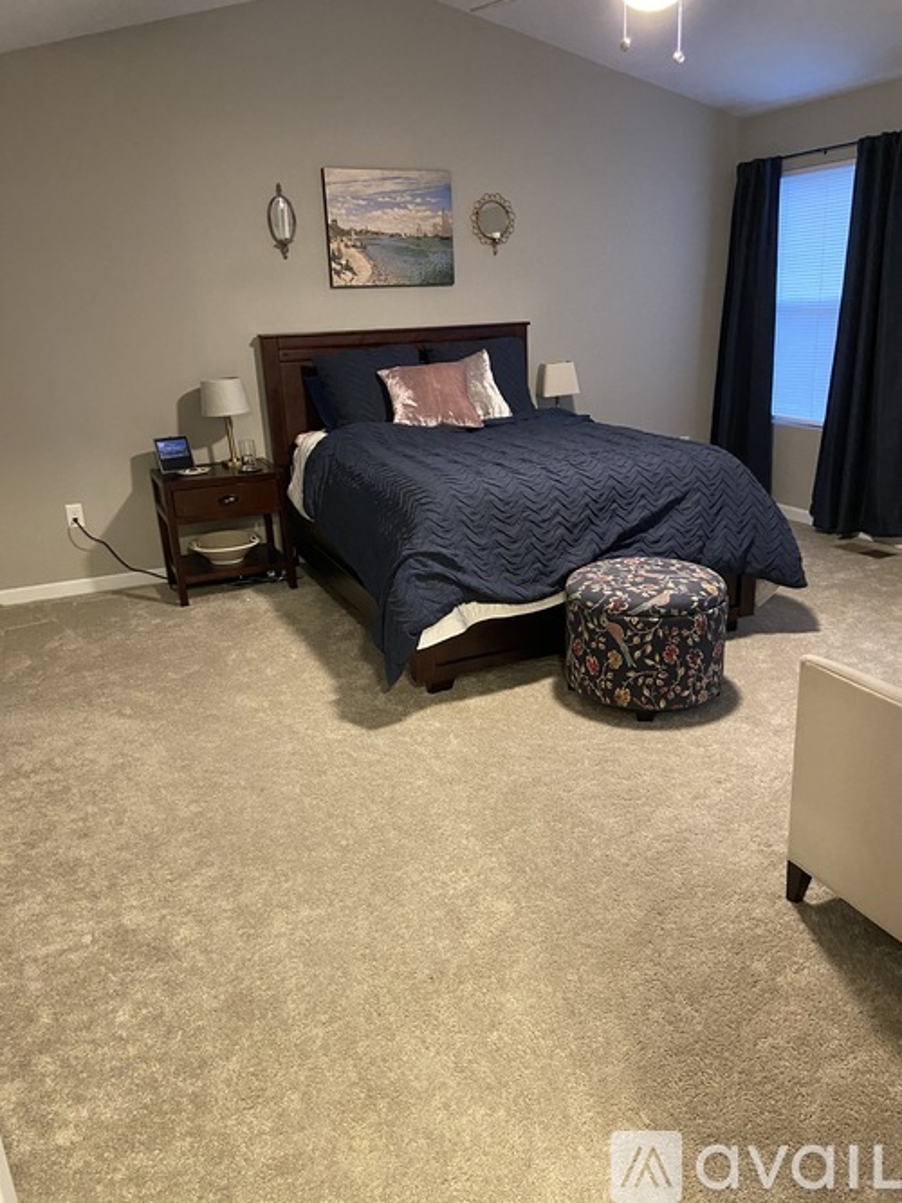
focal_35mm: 26
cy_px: 602
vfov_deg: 67.3
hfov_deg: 53.0
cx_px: 451
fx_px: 904
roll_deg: +2.1
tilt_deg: -17.4
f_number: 1.8
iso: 500
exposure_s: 1/30
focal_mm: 4.25
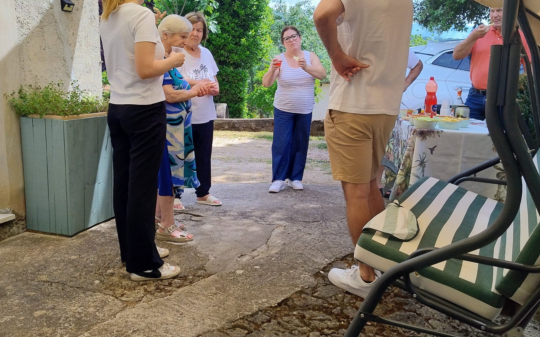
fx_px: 515
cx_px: 263
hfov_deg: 55.3
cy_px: 146
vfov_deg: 36.2
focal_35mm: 35
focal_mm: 5.56
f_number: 1.8
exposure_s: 1/810
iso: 100
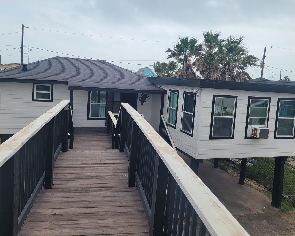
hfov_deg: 57.2
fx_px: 271
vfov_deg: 47.0
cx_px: 145
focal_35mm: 31
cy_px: 107
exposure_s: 1/2151
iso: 40
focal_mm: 5.4
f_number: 1.8
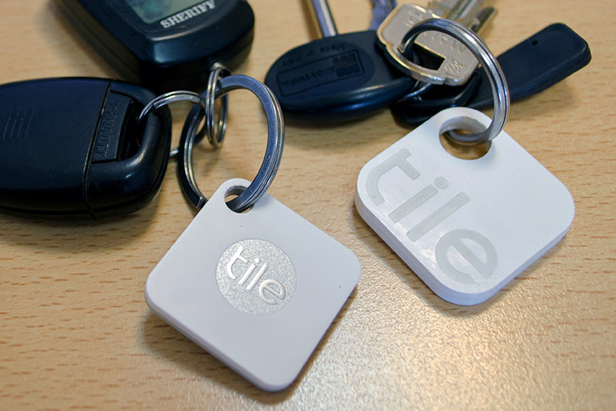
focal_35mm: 42
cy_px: 206
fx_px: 719
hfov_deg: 46.4
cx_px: 308
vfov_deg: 31.9
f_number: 4.5
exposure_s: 1/60
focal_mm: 28
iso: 500
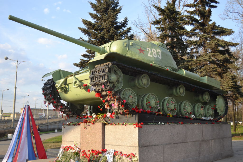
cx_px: 122
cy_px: 81
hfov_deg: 53.1
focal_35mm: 36
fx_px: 243
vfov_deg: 36.9
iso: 100
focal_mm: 24
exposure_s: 1/200
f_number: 4.5
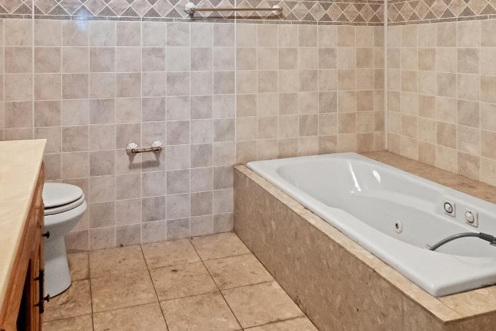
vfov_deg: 40.4
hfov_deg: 61.6
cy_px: 35
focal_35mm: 30
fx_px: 413
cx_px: 212
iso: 10000
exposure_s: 1/30
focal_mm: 10
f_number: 4
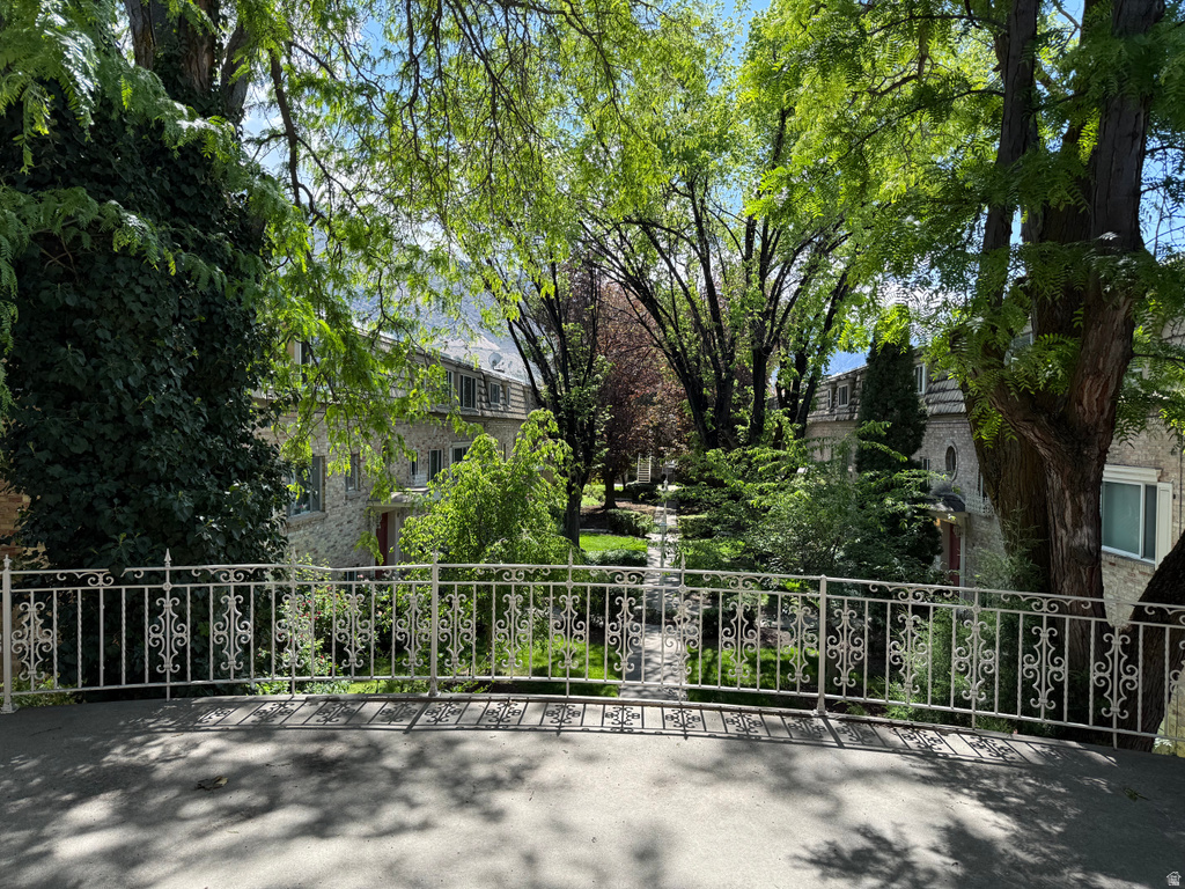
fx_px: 822
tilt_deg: -0.4
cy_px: 444
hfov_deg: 71.6
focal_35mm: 24
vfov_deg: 56.8
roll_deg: -0.1
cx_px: 592
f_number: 1.78
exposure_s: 1/1230
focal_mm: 6.76
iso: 80
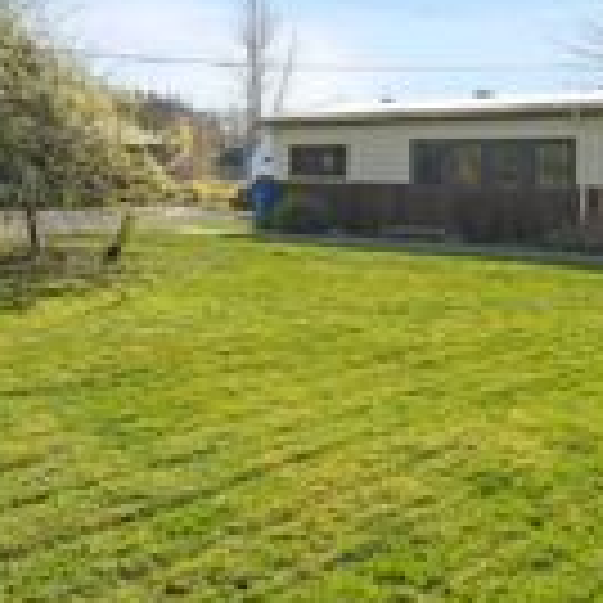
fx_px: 872
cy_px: 209
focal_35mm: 44
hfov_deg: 37.3
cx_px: 158
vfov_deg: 37.8
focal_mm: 17.5
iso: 200
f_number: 8
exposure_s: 1/1000
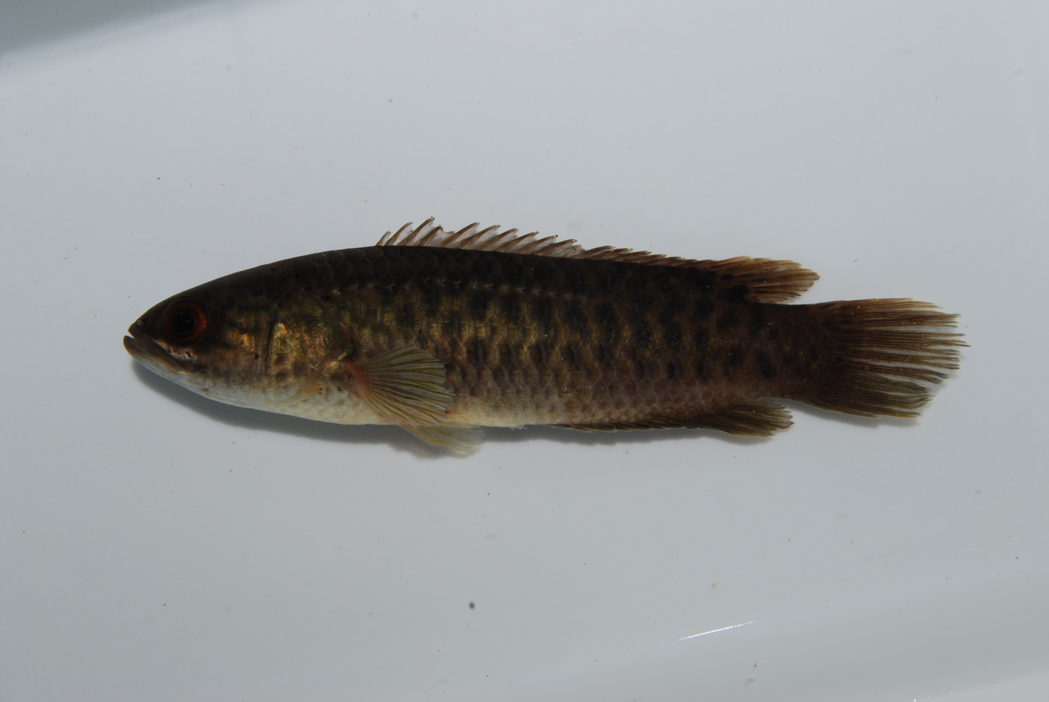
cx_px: 524
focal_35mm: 48
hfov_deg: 41.1
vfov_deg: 28.2
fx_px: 1400
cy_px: 351
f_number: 18
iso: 100
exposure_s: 1/200
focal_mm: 32
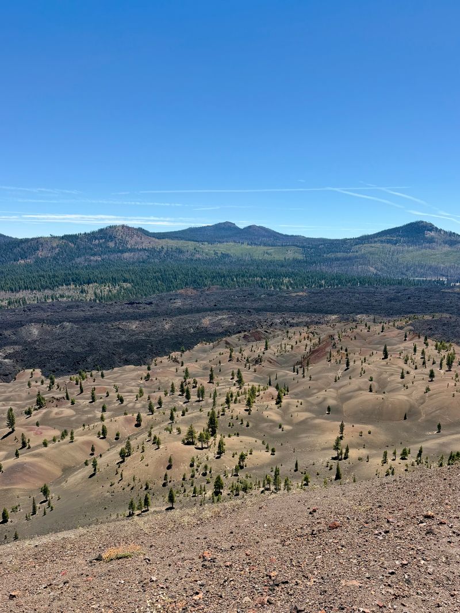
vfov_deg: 71.6
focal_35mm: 24
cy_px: 306
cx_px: 230
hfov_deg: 56.8
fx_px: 425
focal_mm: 6.76
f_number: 1.78
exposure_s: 1/4167
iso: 80
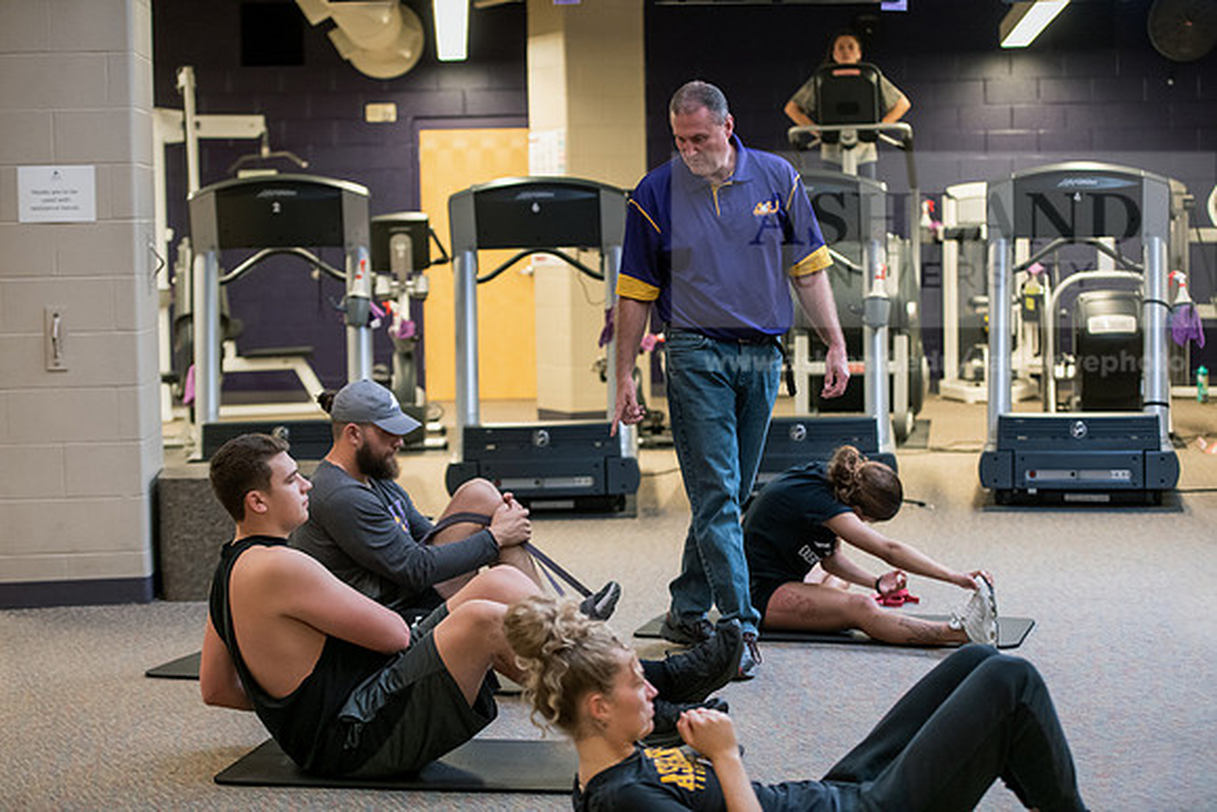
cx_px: 608
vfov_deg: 19.5
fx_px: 2367
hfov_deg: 28.8
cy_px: 406
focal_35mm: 70
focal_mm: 70
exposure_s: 1/200
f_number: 3.2
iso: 1600
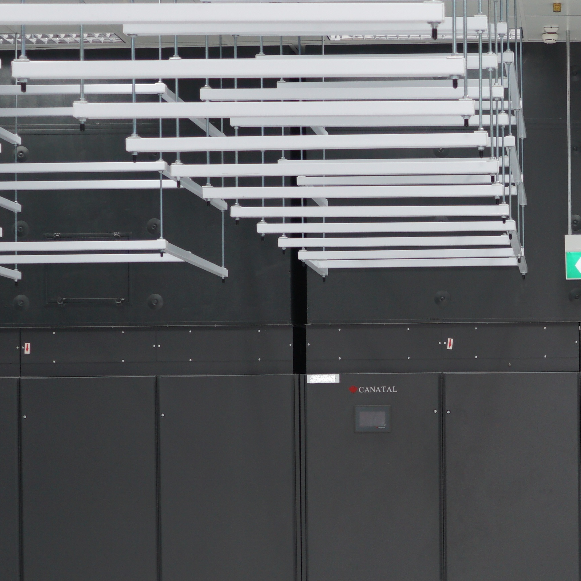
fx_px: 1728
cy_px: 430
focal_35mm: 91
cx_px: 592
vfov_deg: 19.0
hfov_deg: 18.5
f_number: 3.5
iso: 250
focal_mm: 24
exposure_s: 1/60
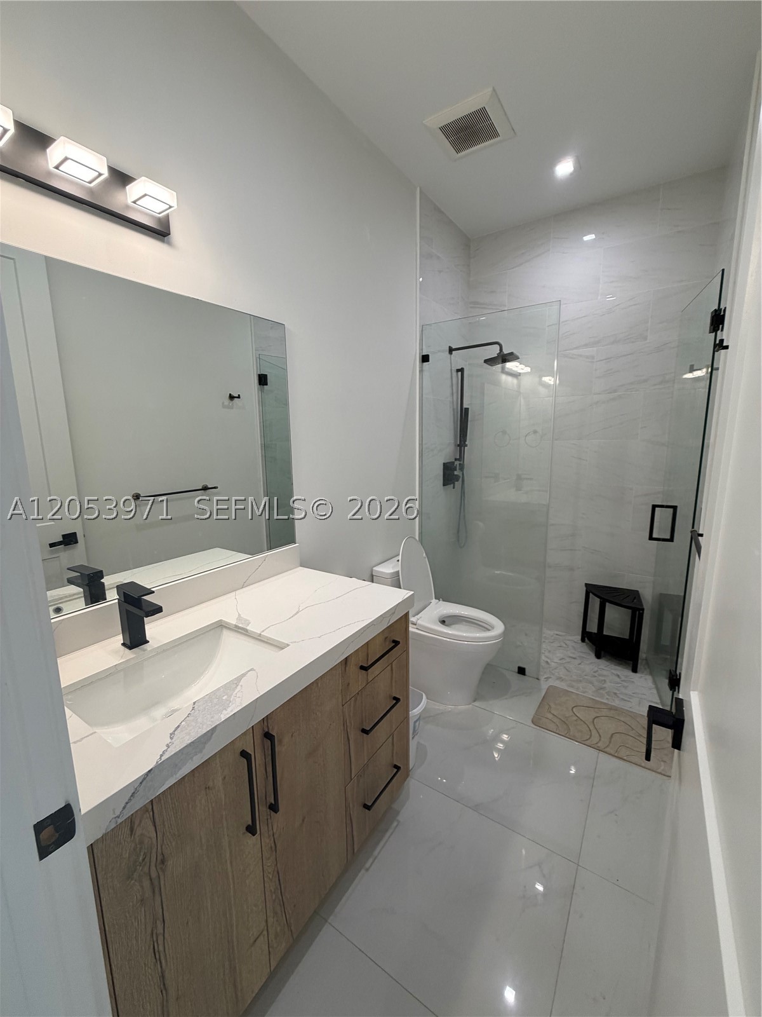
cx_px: 381
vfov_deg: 102.1
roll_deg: +0.8
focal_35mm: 14
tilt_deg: -8.5
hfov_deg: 85.7
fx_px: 411
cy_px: 508
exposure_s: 1/120
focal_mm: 2.22
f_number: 2.2
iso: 160
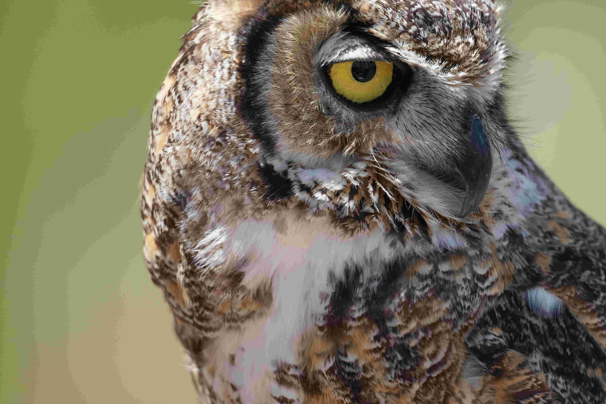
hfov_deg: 2.4
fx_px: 14425
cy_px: 126
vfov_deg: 1.6
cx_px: 370
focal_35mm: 857
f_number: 5.6
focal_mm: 600
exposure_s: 1/2000
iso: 1250
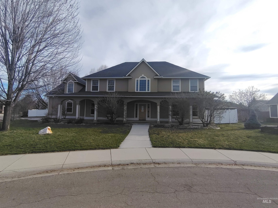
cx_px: 139
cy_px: 104
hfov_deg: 94.5
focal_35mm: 16
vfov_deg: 78.1
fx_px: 128
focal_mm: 2.13
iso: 100
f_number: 2.2
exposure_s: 1/1073
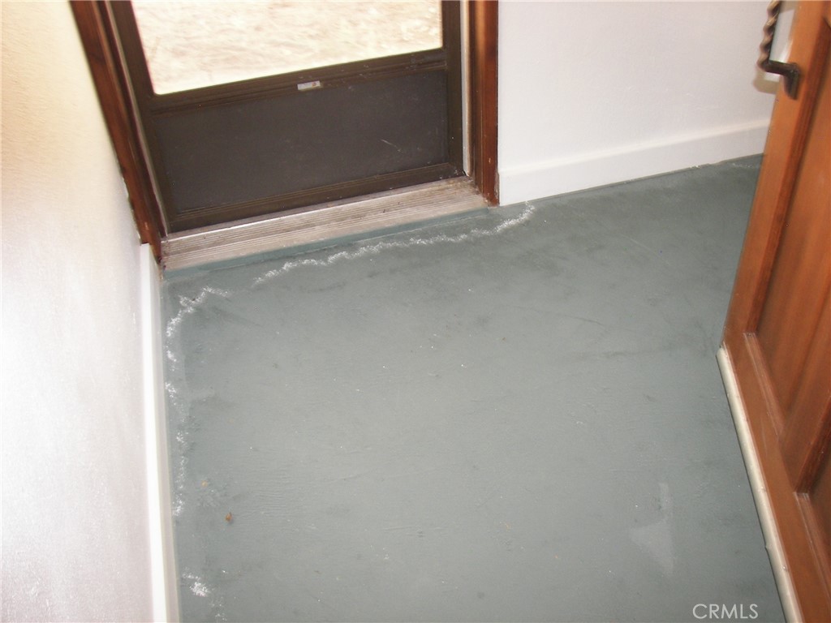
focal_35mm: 36
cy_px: 312
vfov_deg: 39.7
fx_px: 864
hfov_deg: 51.4
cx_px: 416
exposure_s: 1/30
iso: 100
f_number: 2.8
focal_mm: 6
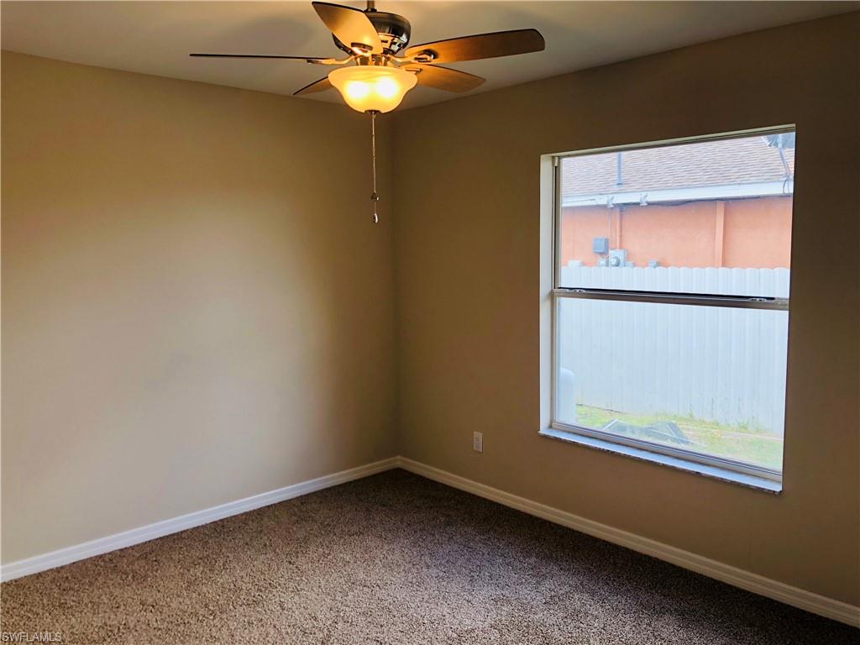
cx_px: 430
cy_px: 322
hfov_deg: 63.4
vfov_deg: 49.7
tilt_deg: -5.0
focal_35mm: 28
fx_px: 696
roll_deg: +0.2
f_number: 1.8
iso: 50
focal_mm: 4
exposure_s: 1/120
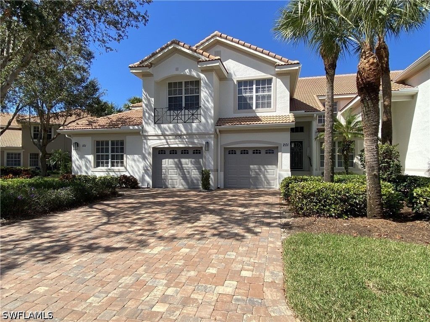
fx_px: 248
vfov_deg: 65.9
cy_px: 161
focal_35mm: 20
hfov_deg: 81.8
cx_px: 215
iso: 20
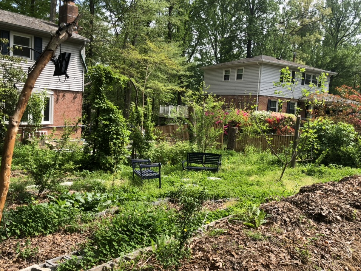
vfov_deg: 46.8
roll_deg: -3.1
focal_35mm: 30
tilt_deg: -7.9
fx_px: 313
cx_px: 176
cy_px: 138
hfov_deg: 60.0
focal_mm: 4
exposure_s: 1/774
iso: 20
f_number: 1.8
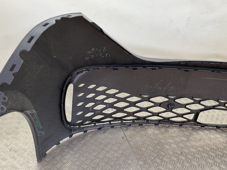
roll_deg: -9.2
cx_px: 105
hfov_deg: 53.9
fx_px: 223
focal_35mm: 34
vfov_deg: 41.8
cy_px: 92
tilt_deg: -26.8
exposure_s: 1/120
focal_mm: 3
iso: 32
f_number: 1.8
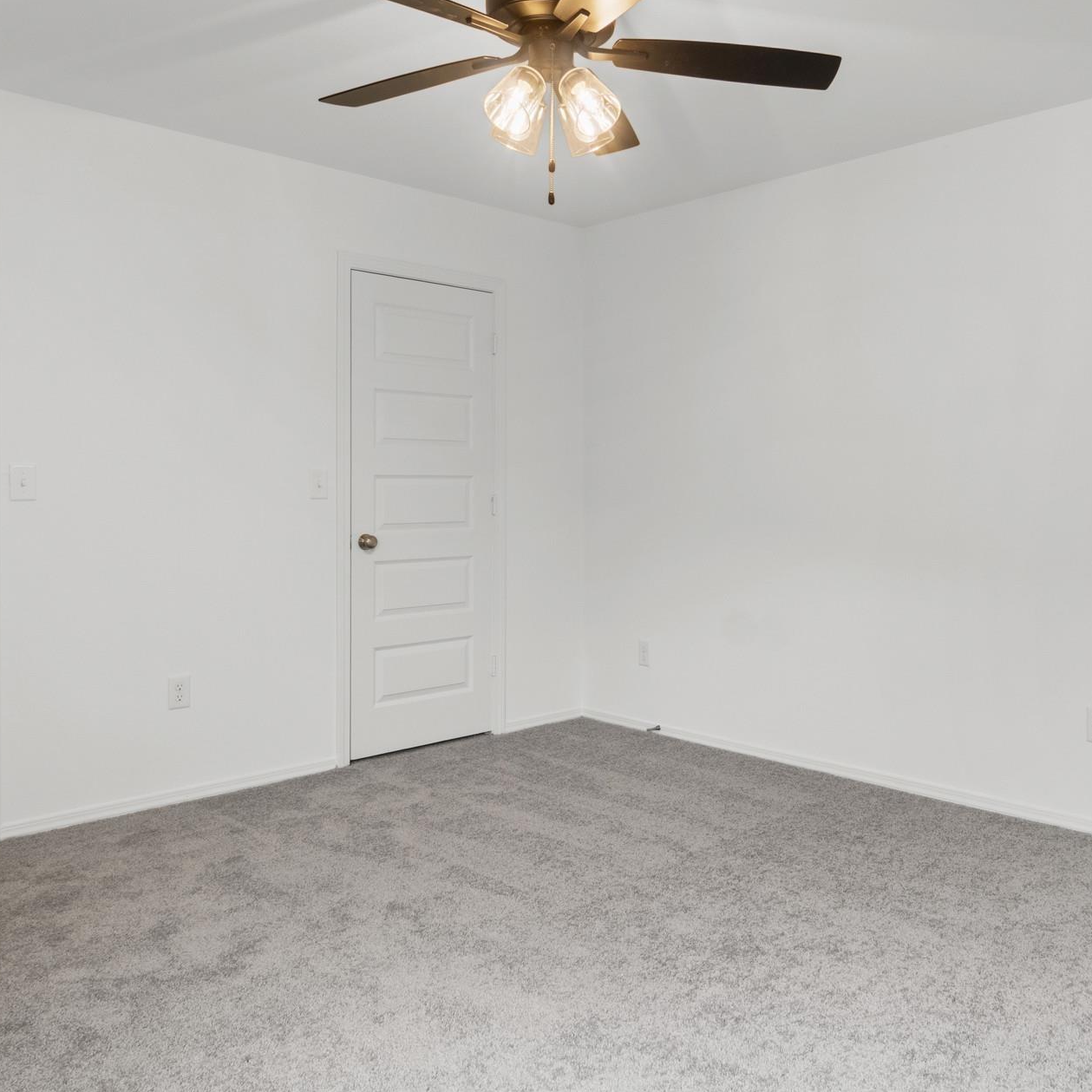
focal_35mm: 28
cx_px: 711
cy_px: 498
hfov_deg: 56.6
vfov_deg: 57.5
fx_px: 994
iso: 250
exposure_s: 1/4
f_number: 9
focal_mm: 11
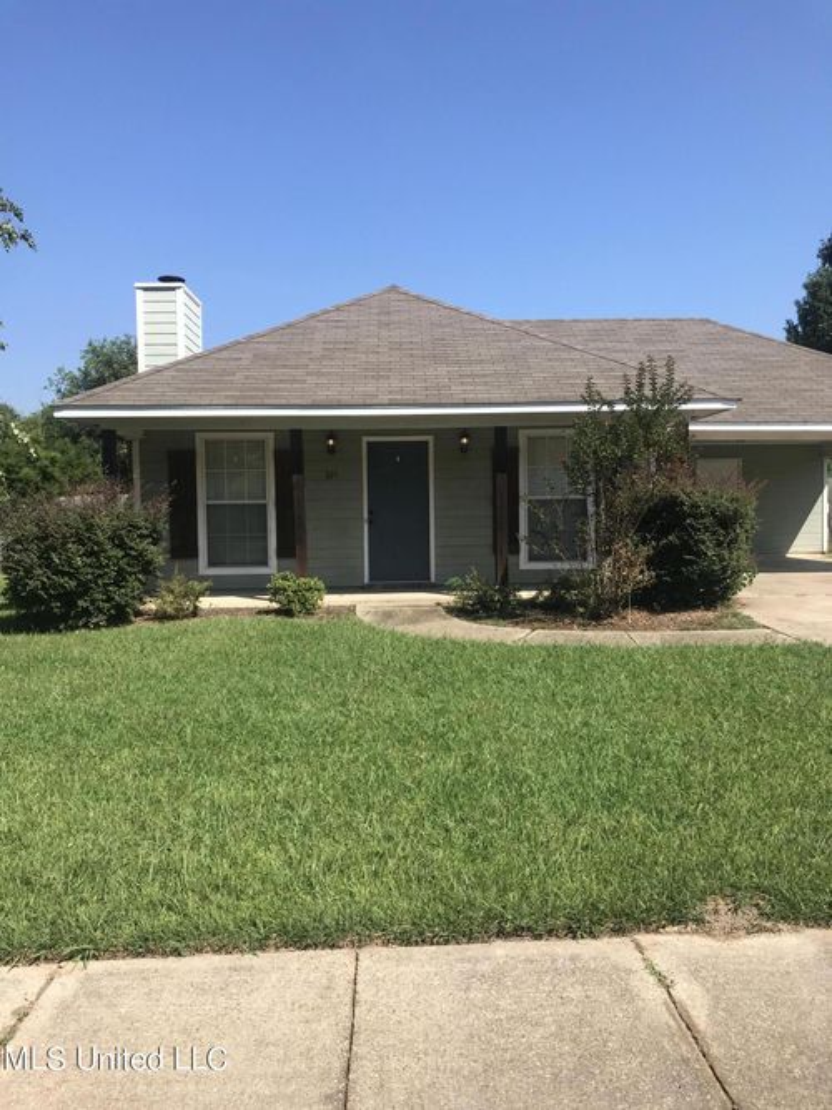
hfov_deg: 49.7
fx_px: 898
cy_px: 555
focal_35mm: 28
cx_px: 416
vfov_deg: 63.5
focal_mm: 3.99
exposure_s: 1/1996
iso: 20
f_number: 1.8
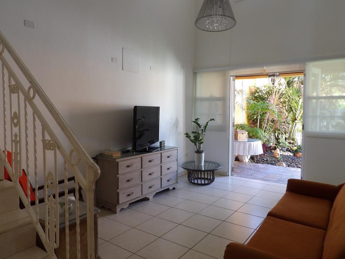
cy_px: 125
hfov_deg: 69.4
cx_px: 172
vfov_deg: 54.9
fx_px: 249
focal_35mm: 25
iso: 175
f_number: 3.2
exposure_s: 1/33
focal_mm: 4.3
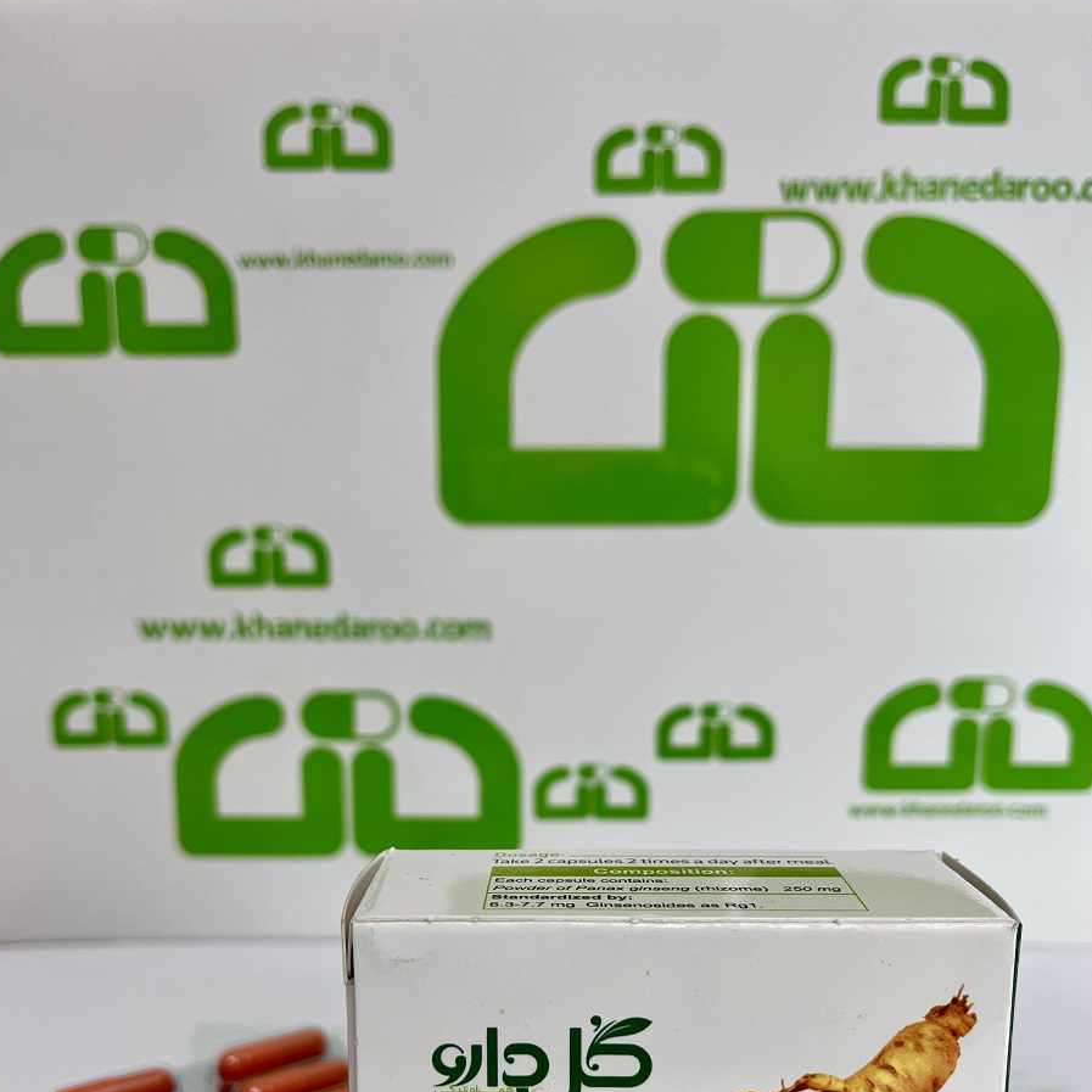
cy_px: 721
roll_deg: +0.3
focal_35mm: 31
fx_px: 1106
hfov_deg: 52.5
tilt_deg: -9.4
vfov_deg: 51.6
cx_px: 543
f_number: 1.6
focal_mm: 5.1
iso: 64
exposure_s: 1/121
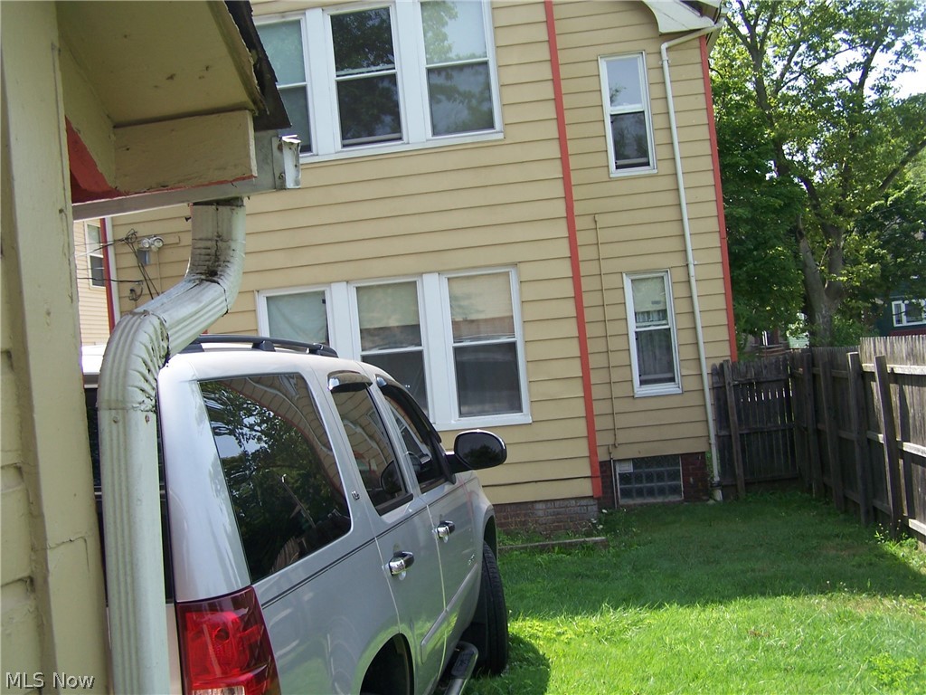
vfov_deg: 37.7
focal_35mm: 38
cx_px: 463
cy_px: 348
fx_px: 1017
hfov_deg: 49.0
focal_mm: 6.3
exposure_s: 1/400
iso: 80
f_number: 2.8
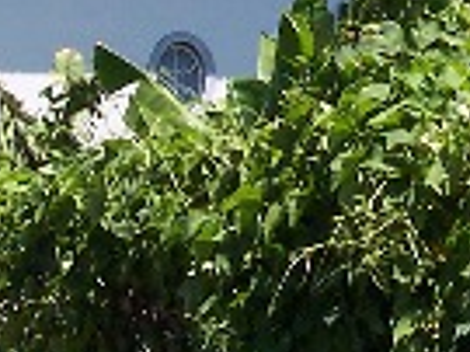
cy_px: -328
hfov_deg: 8.7
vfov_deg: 6.4
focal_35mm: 226
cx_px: 494
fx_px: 3066
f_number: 4.8
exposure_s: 1/700
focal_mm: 8
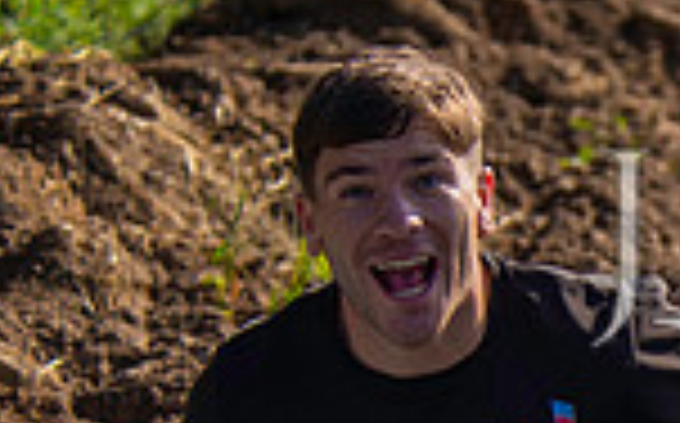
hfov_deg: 6.6
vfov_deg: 4.2
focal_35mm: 314
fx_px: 5813
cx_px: 959
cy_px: 592
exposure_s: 1/2000
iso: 125
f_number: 4.5
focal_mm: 80
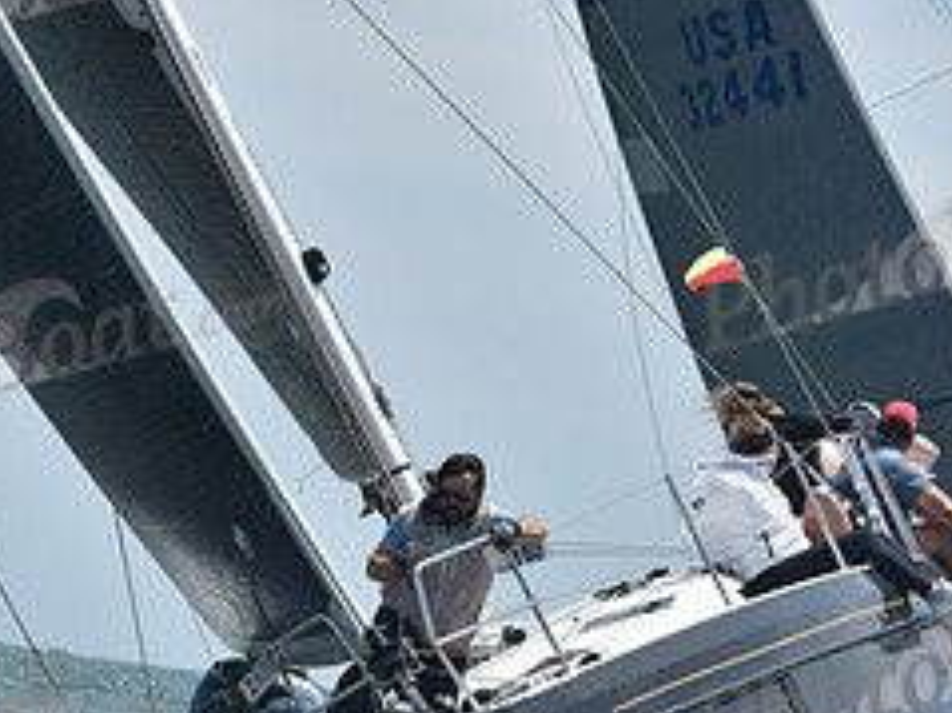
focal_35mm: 362
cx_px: 494
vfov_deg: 4.1
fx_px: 9951
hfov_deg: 5.5
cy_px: 512
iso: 250
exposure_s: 1/1250
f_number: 8
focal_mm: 155
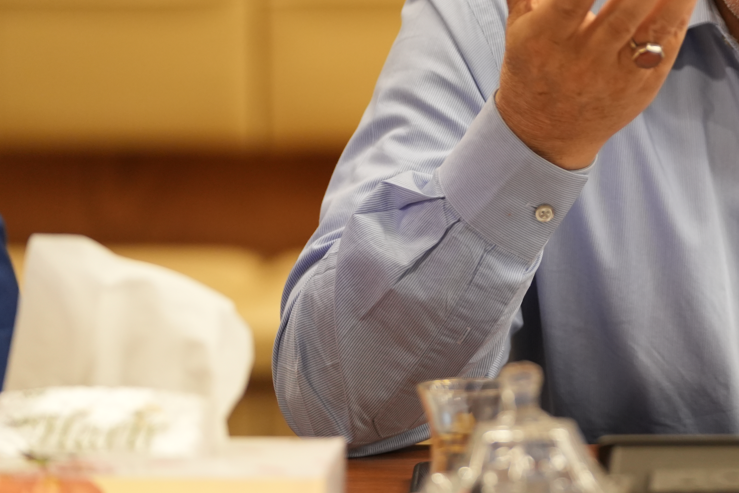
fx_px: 5665
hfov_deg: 7.4
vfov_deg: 5.0
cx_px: 775
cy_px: 89
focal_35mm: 276
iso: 1250
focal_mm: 126
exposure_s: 1/200
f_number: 2.8
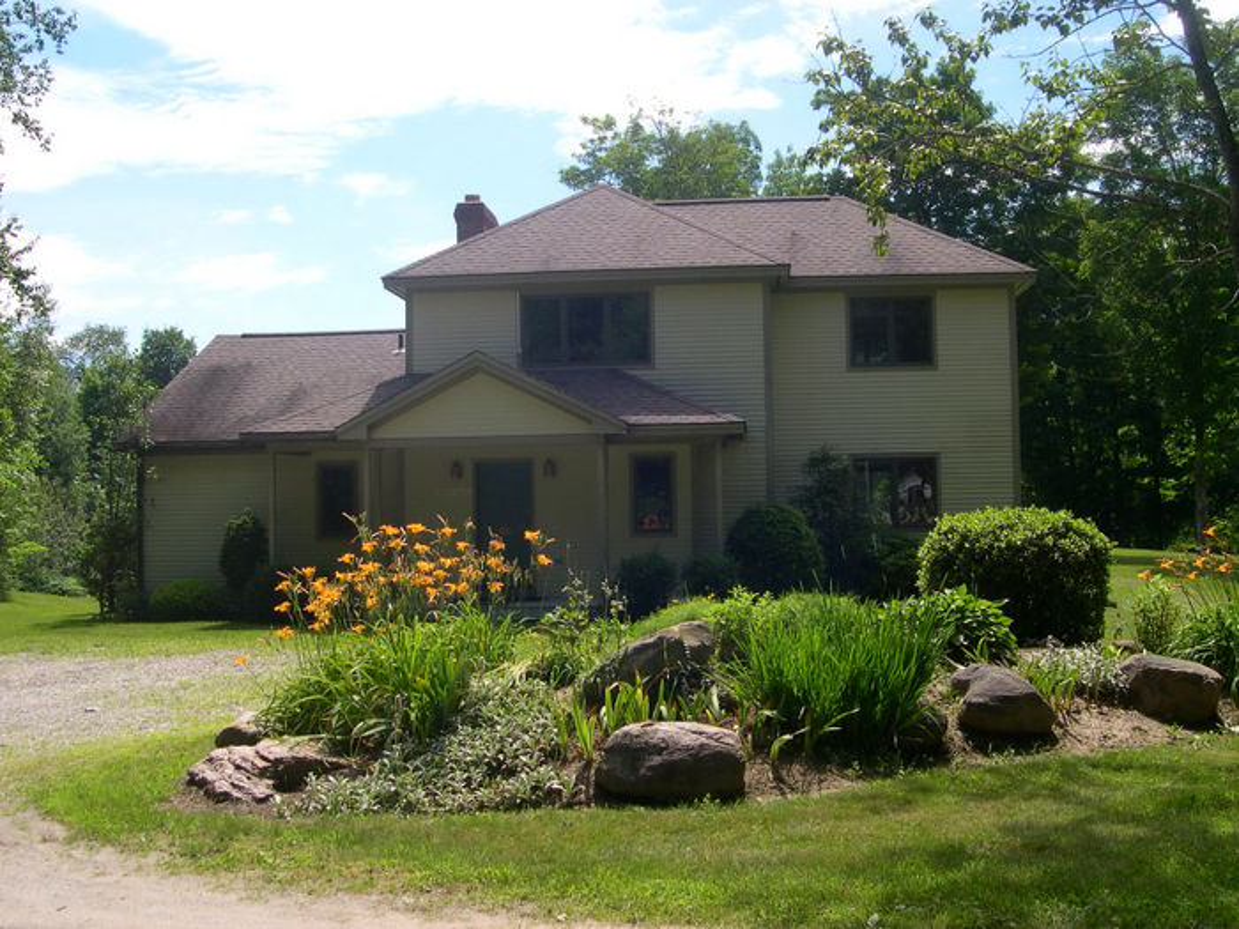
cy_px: 464
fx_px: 1360
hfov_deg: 49.0
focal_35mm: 38
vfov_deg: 37.7
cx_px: 620
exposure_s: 1/117
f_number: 7.6
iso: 100
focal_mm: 8
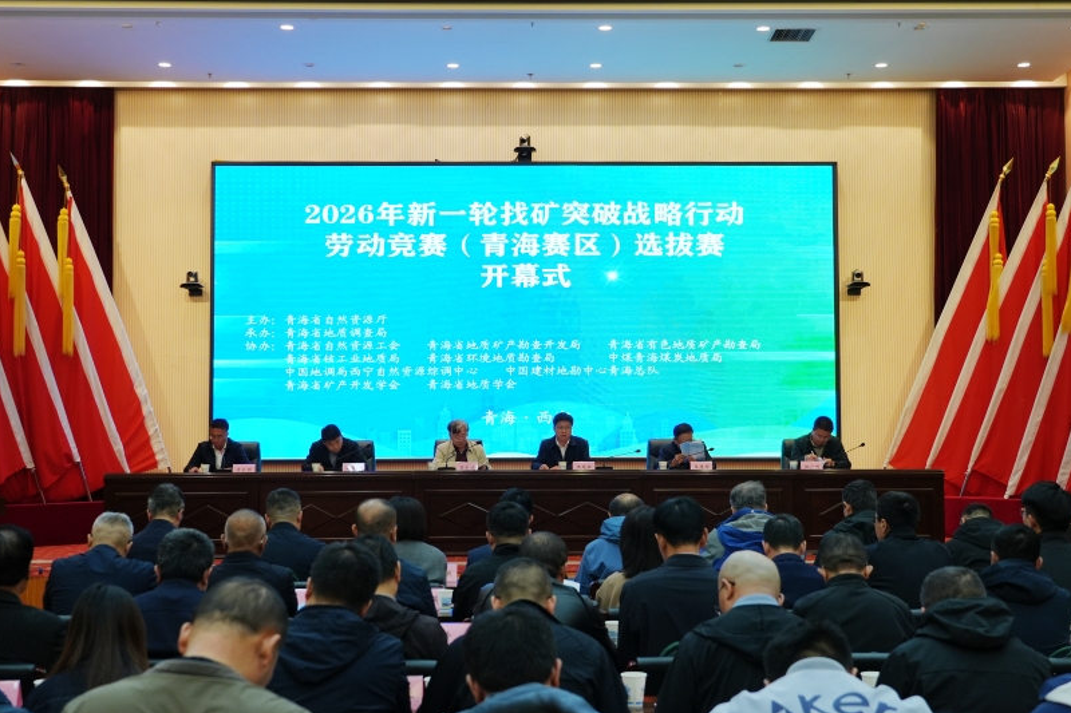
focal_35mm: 51
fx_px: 1517
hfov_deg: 38.9
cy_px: 341
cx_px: 540
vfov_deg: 26.5
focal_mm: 34
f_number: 4
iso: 800
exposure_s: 1/160
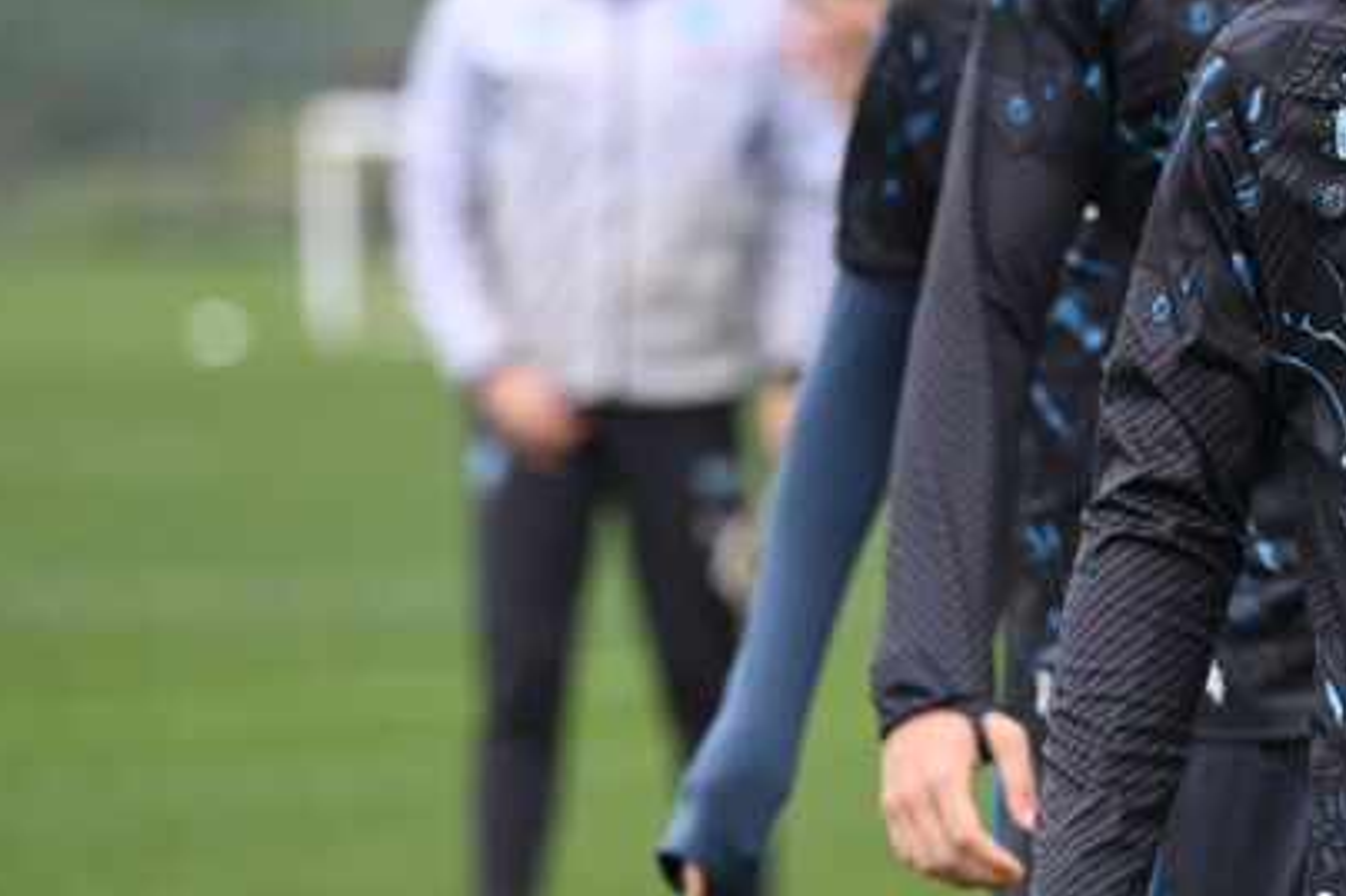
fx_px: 18013
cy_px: 172
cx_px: 1473
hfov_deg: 4.3
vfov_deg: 2.8
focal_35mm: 482
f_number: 4
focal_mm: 190
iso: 400
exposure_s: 1/1250
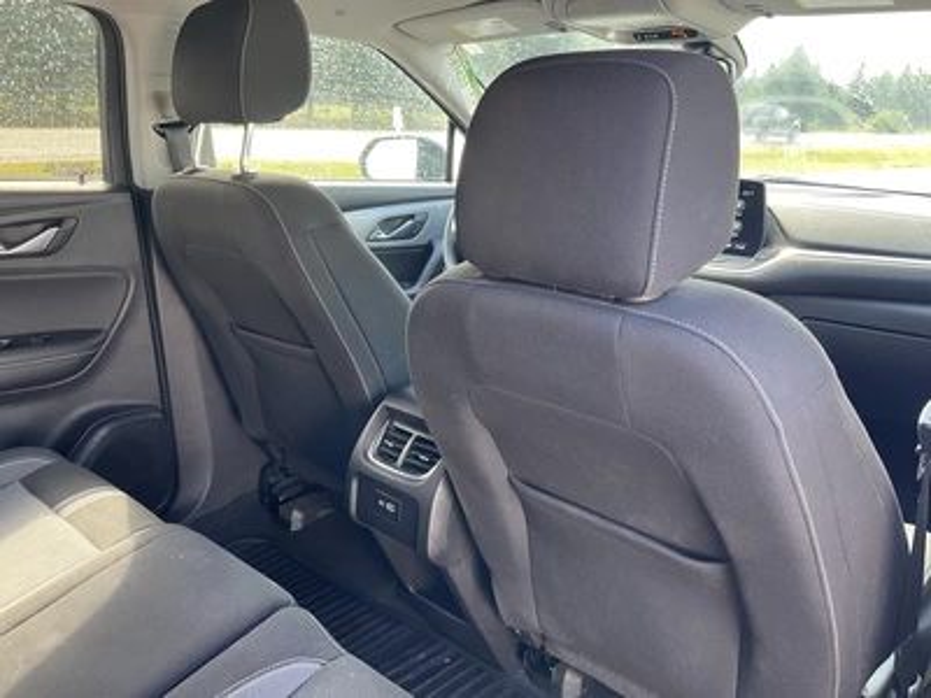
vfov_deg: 48.2
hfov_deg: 61.7
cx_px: 466
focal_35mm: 29
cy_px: 349
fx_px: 780
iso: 80
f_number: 1.8
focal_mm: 3
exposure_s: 1/60
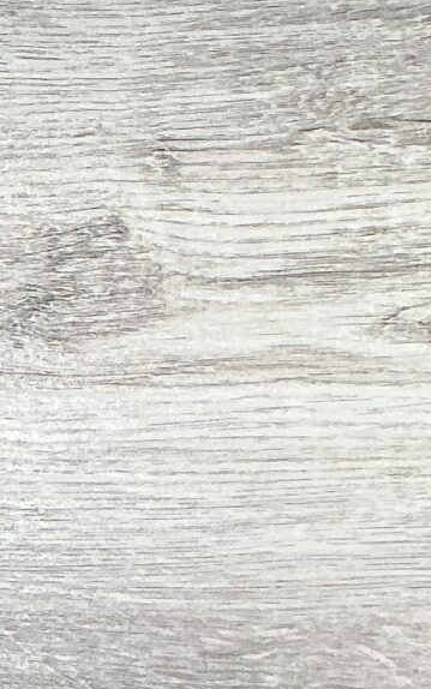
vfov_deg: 15.2
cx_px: -634
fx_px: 2573
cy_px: 186
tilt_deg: -83.6
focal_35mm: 137
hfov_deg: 8.6
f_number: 1.8
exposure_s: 1/50
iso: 64
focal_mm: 3
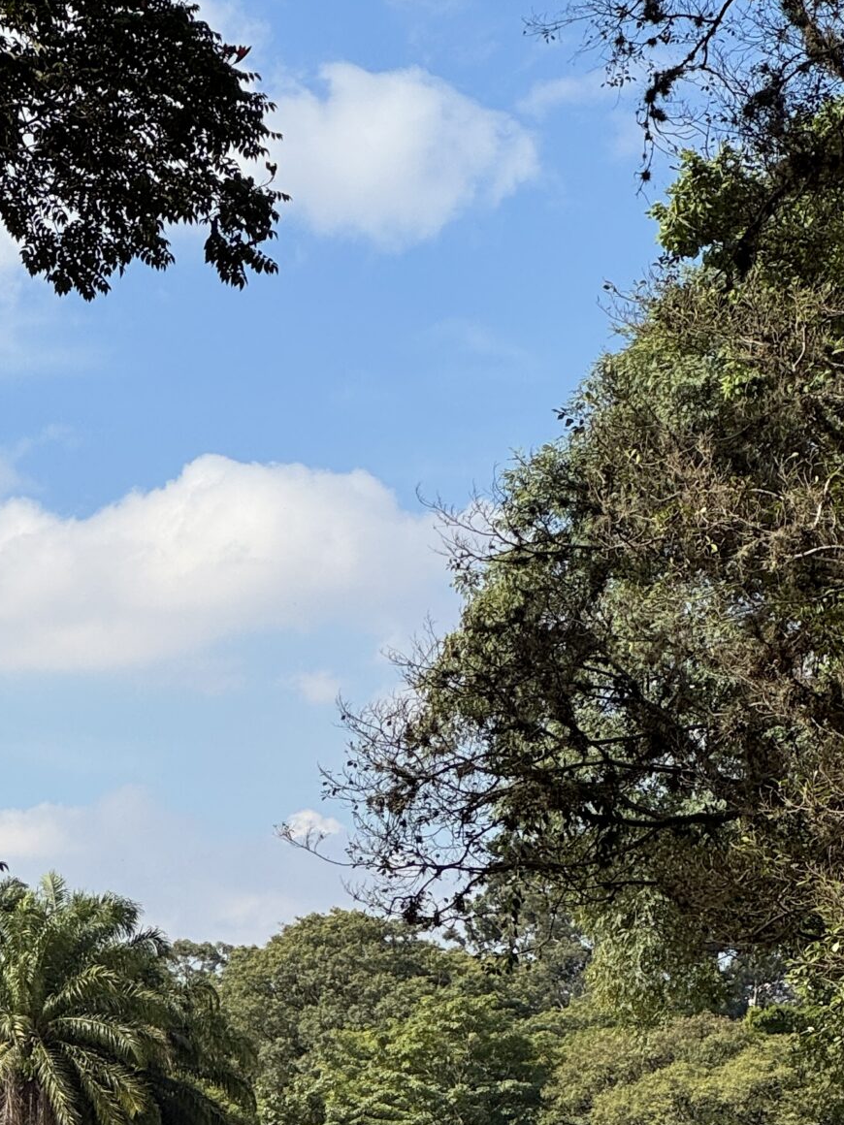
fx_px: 5527
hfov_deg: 8.7
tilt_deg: +5.5
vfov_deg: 11.6
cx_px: 39
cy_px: 959
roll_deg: +0.0
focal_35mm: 170
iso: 25
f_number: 2.8
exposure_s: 1/896
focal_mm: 9
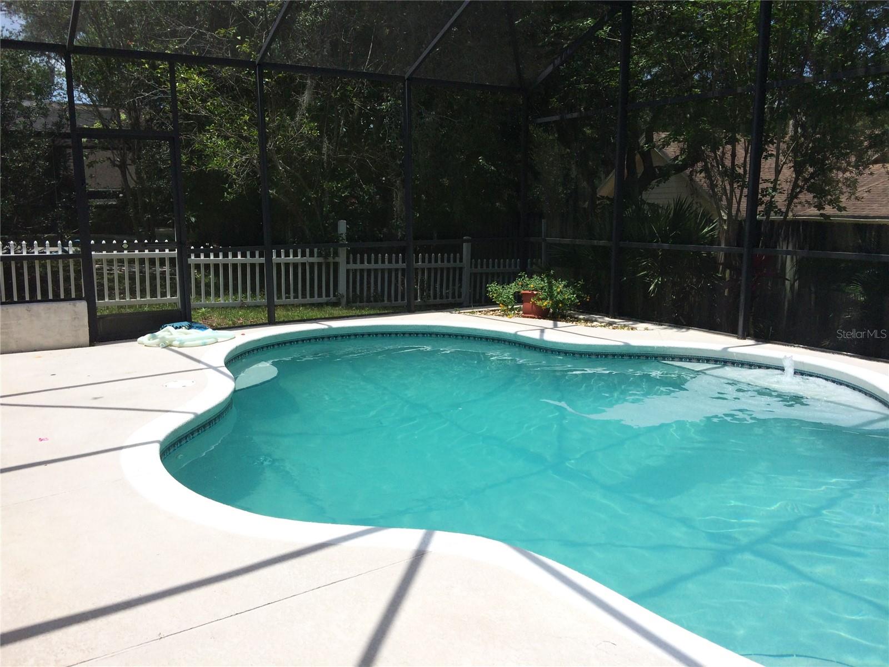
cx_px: 444
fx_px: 770
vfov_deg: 46.8
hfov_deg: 60.0
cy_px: 334
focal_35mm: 30
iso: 40
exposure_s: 1/2564
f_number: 2.2
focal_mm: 4.12
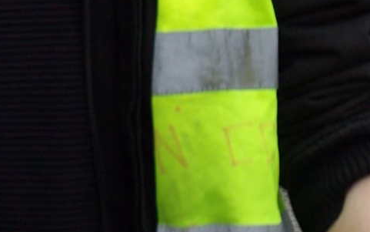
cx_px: -84
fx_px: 4106
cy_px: -379
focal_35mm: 407
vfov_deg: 3.2
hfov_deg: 5.1
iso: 400
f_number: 6.3
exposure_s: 1/250
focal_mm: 50
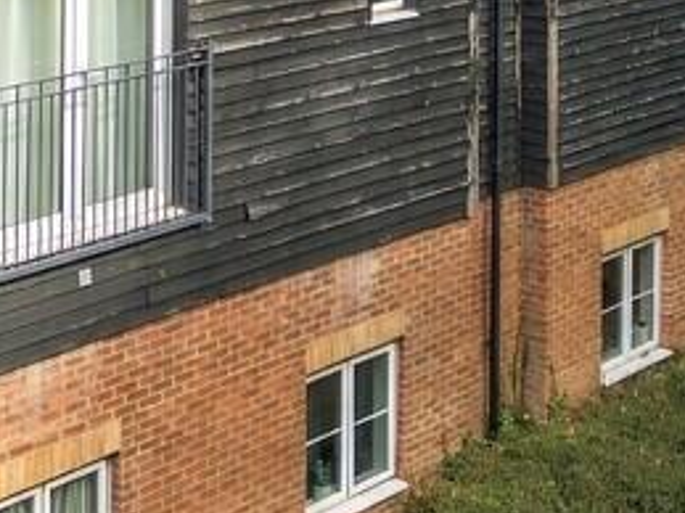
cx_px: 288
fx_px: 1879
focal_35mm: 95
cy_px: -280
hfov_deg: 20.6
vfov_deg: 14.4
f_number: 1.8
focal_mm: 8.7
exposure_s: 1/500
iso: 100
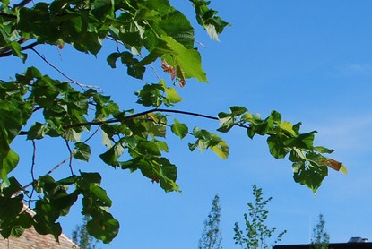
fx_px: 1076
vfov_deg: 13.2
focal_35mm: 104
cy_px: 190
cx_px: 393
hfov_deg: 18.9
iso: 100
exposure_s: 1/200
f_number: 7.1
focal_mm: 18
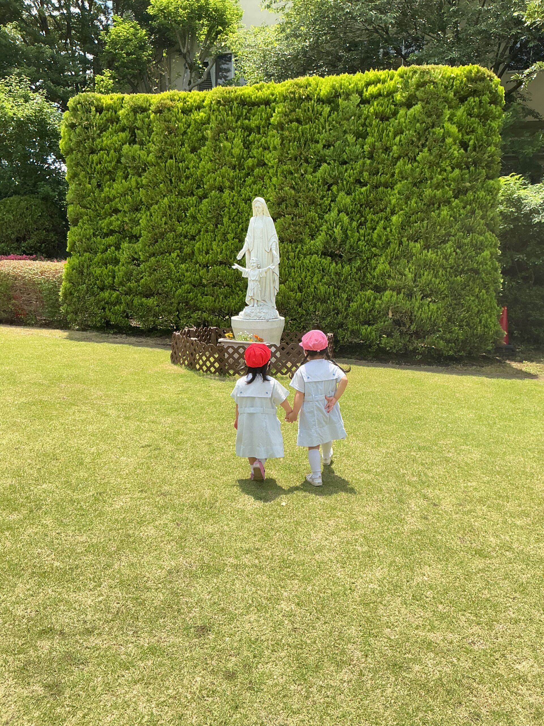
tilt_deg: -11.0
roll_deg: -1.0
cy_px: 363
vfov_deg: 61.7
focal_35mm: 29
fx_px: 608
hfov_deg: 48.2
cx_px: 272
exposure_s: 1/842
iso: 25
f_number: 1.8
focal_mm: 3
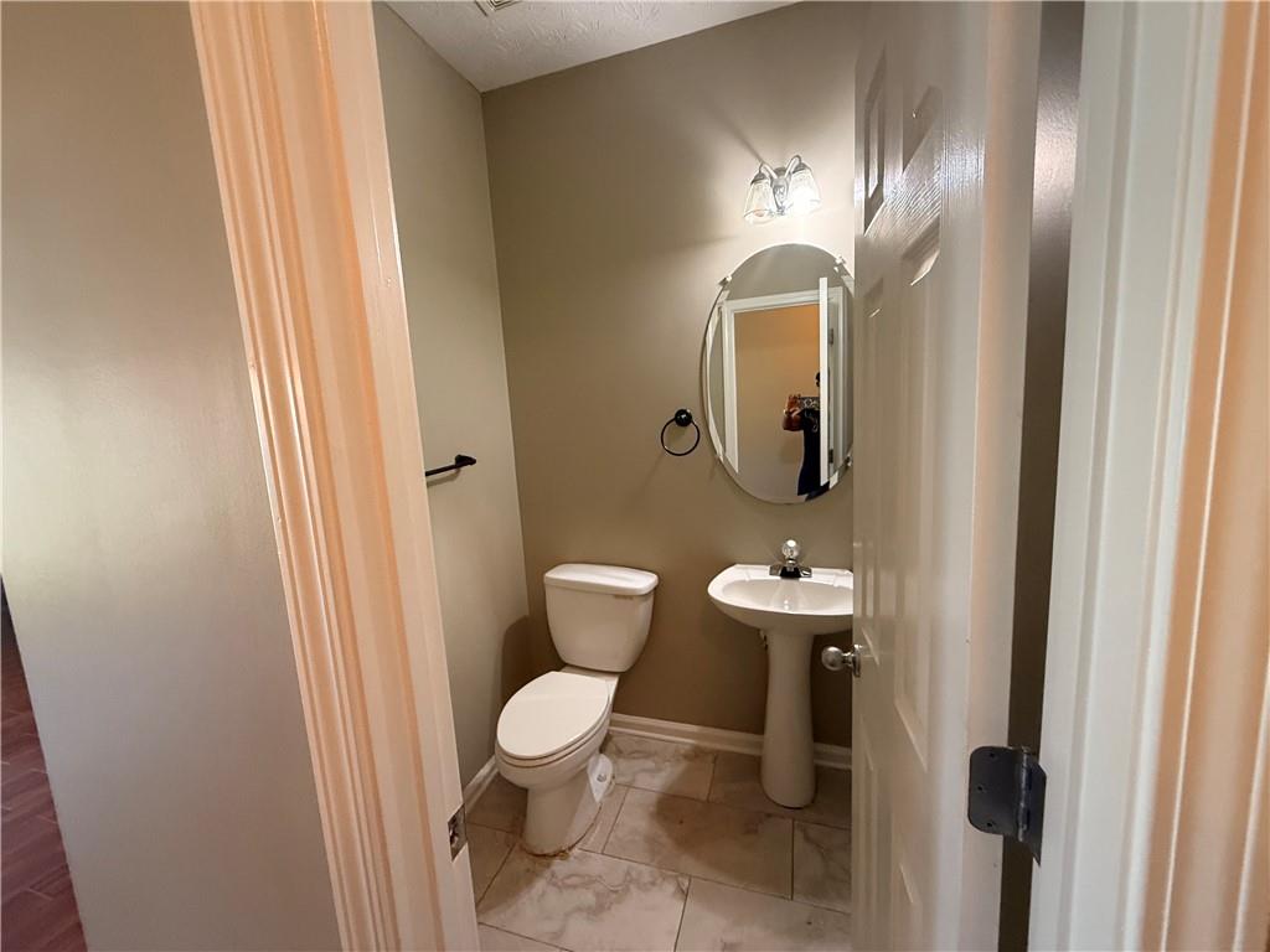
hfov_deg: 102.1
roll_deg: +3.5
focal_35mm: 14
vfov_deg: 85.7
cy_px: 476
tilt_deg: -6.7
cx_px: 635
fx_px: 514
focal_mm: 2.22
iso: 500
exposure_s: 1/60
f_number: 2.2
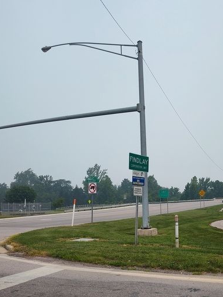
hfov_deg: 39.1
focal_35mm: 36
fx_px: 309
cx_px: 153
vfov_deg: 50.2
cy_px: 205
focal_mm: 5.56
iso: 100
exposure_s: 1/1748
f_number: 1.8
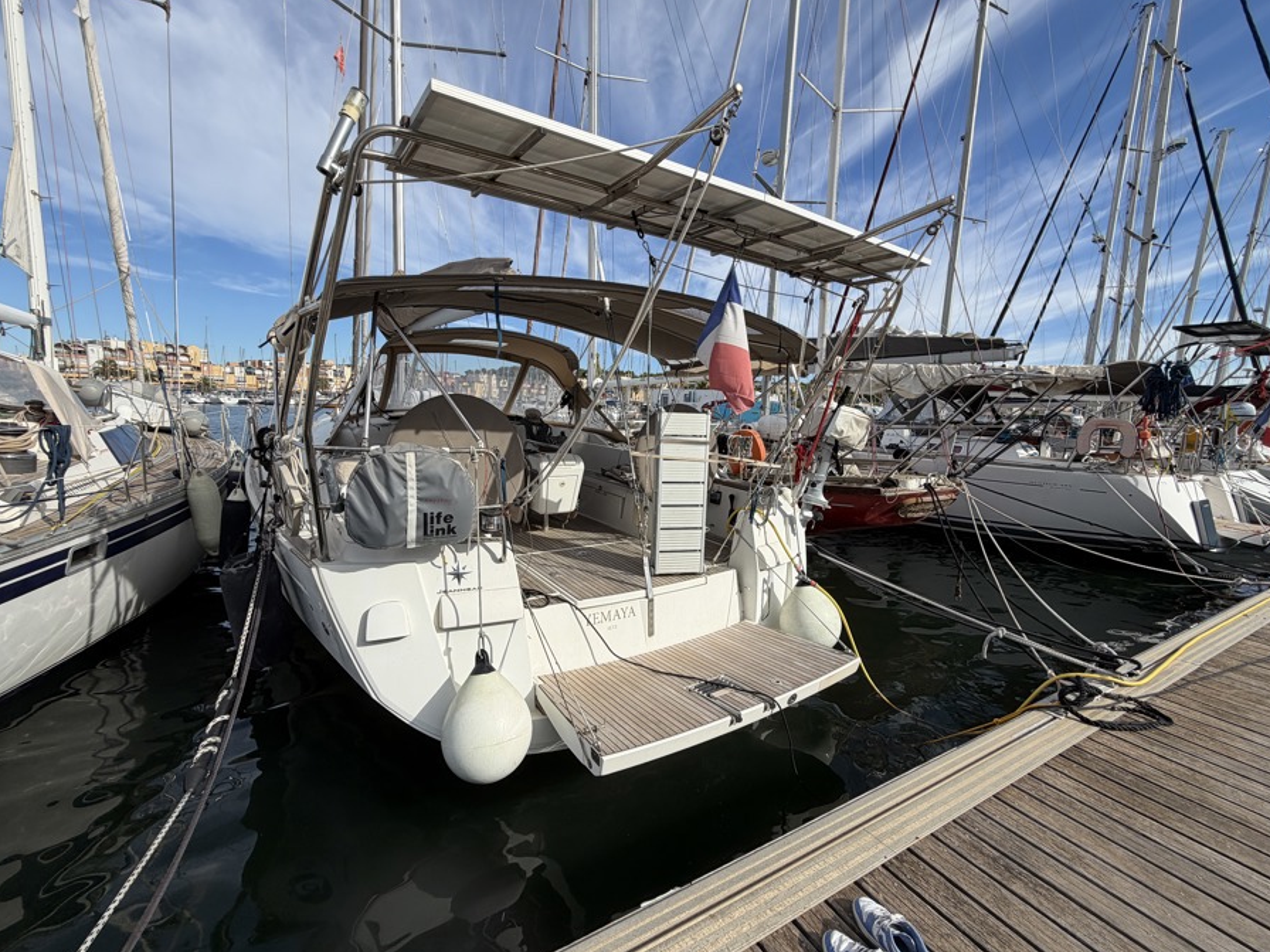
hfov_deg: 98.2
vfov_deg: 81.7
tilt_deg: -6.2
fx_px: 550
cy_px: 473
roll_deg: -1.5
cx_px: 629
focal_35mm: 15
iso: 20
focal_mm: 2.22
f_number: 2.2
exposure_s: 1/901
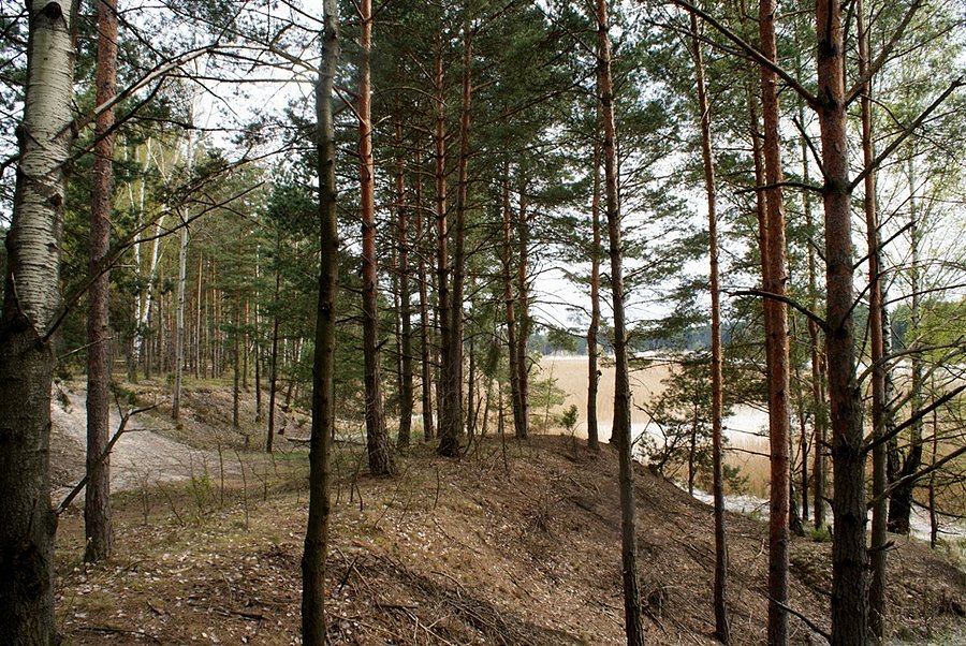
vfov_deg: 48.0
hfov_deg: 67.3
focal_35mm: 27
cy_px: 323
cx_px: 483
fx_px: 725
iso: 100
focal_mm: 18
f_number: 8
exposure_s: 1/80
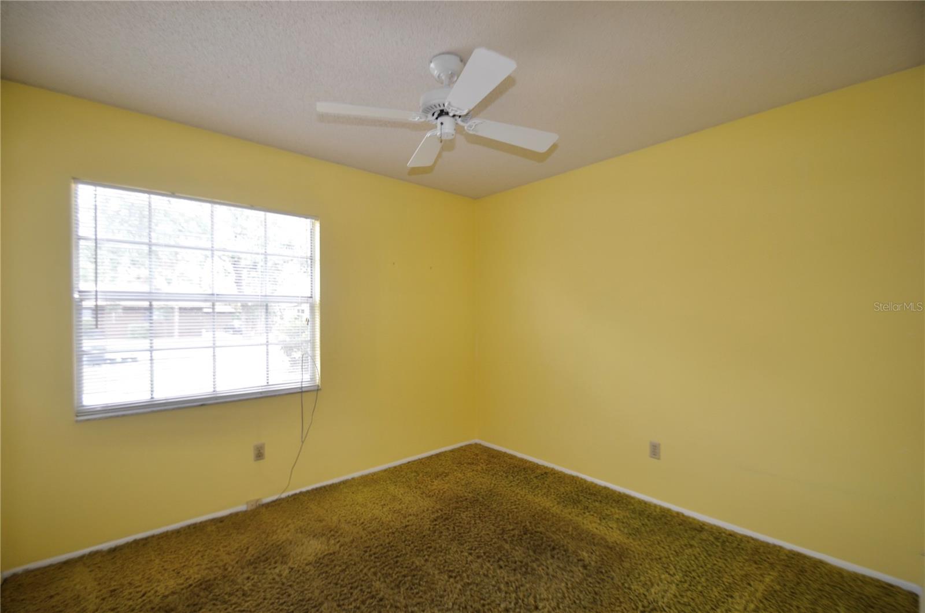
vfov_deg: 77.0
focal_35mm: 15
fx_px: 385
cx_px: 462
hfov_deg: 100.5
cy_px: 306
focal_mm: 10
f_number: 4
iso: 320
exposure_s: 1/60
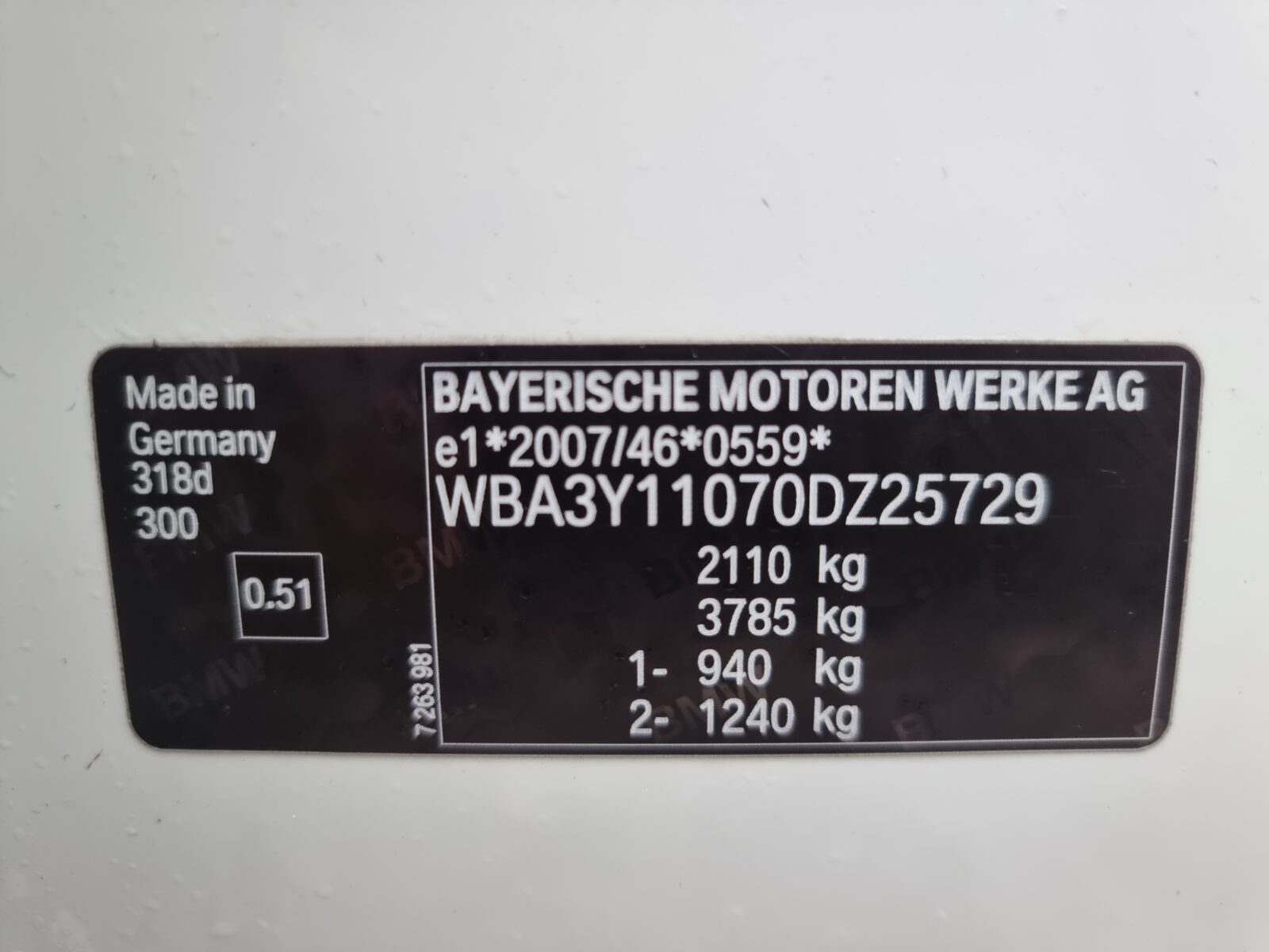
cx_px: 634
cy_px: 476
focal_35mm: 24
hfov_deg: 71.6
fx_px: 880
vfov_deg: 56.8
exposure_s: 1/120
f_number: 1.8
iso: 64
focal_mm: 6.7
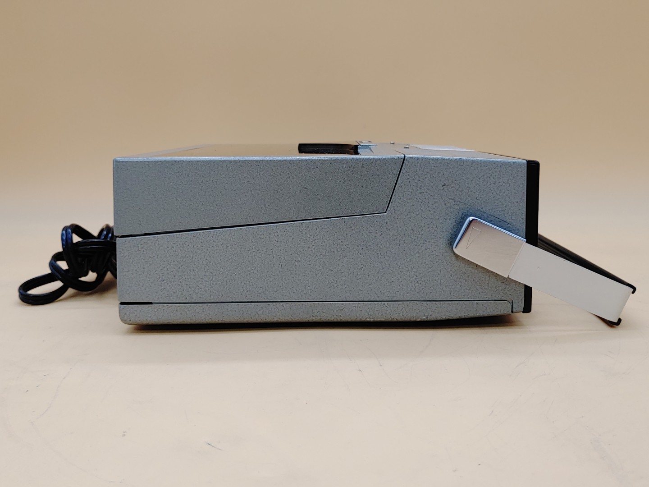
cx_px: 324
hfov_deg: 51.4
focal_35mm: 36
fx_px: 675
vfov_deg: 39.7
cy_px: 244
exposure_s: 1/97
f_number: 1.8
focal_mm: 4.36
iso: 50
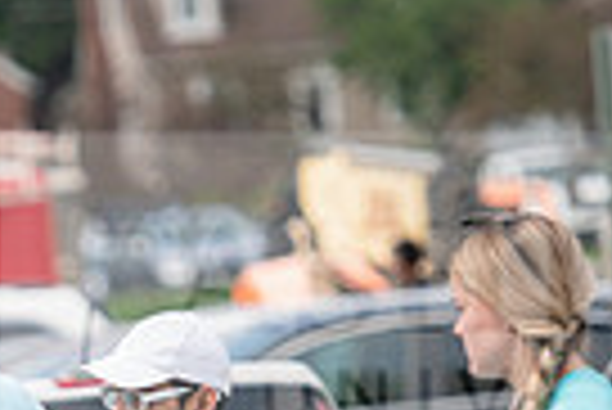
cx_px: -135
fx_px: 10551
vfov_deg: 2.2
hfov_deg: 3.3
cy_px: 678
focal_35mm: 620
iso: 125
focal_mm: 145
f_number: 3.2
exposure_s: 1/800
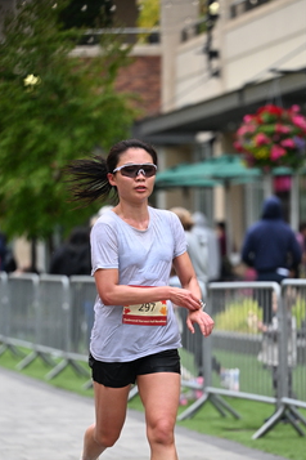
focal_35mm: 185
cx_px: 158
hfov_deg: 7.4
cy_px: 272
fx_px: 2359
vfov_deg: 11.1
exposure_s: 1/2500
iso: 1250
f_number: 2.8
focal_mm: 120
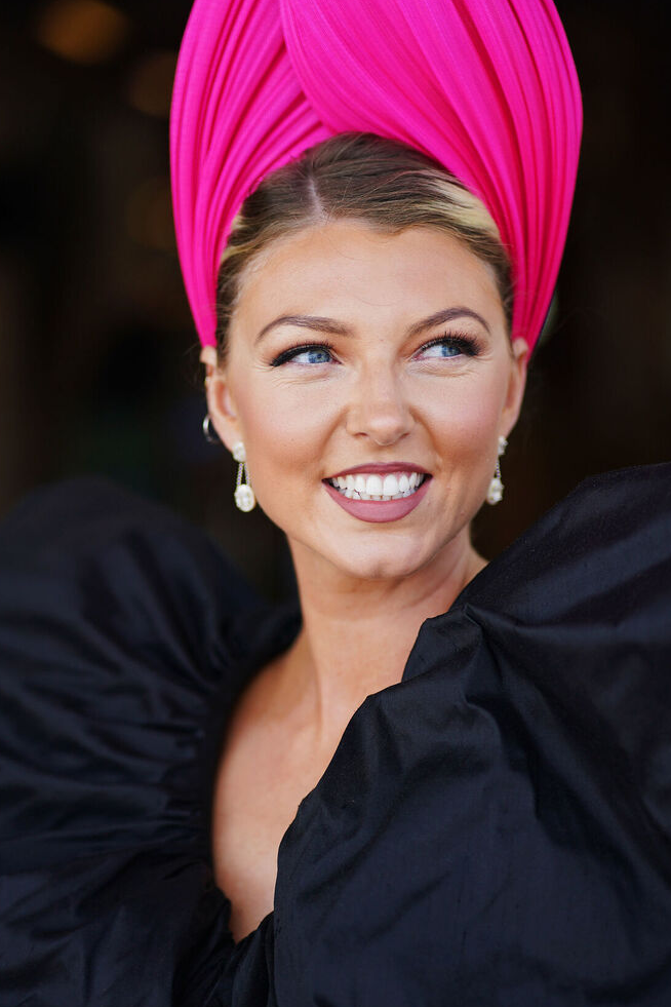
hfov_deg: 13.2
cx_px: 346
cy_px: 463
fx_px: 2907
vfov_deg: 19.6
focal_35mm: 104
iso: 200
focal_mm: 85
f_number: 2
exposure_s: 1/2000
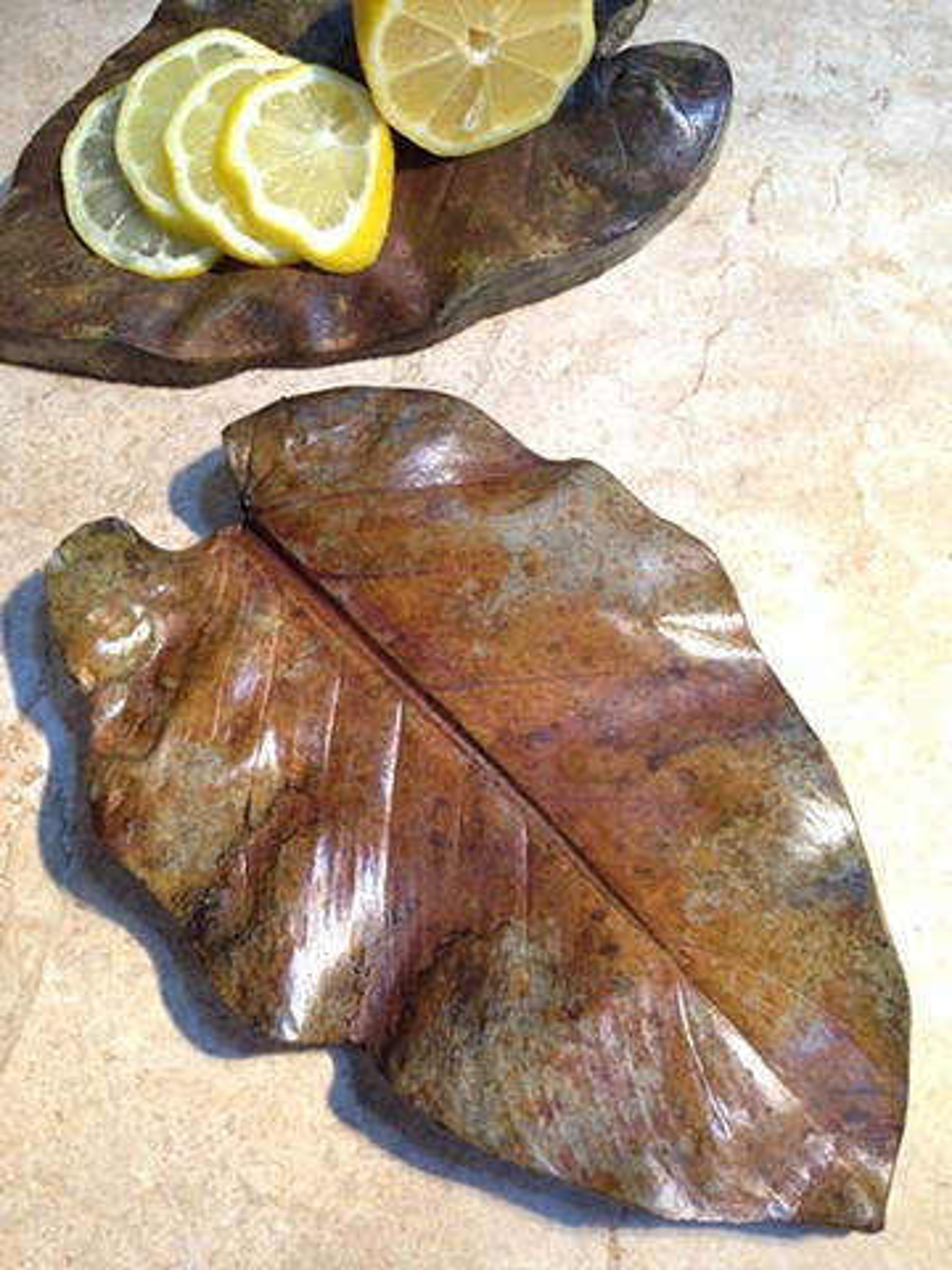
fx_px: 1210
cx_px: 476
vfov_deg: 55.4
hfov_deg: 42.9
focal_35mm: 33
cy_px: 635
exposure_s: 1/20
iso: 160
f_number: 2.4
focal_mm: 4.1
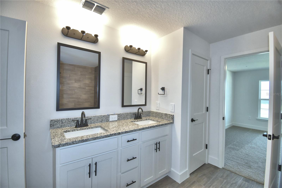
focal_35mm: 15
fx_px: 117
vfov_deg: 77.3
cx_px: 141
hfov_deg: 100.4
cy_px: 94
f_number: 4.5
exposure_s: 1/60
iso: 200
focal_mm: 10
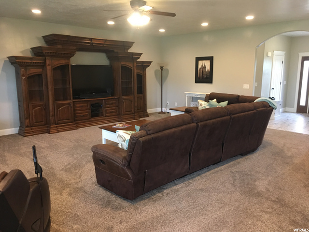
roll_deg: +0.5
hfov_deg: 61.7
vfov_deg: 48.2
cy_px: 116
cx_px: 154
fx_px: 259
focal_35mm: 29
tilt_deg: -9.9
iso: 200
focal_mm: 4.15
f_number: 2.2
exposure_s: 1/20
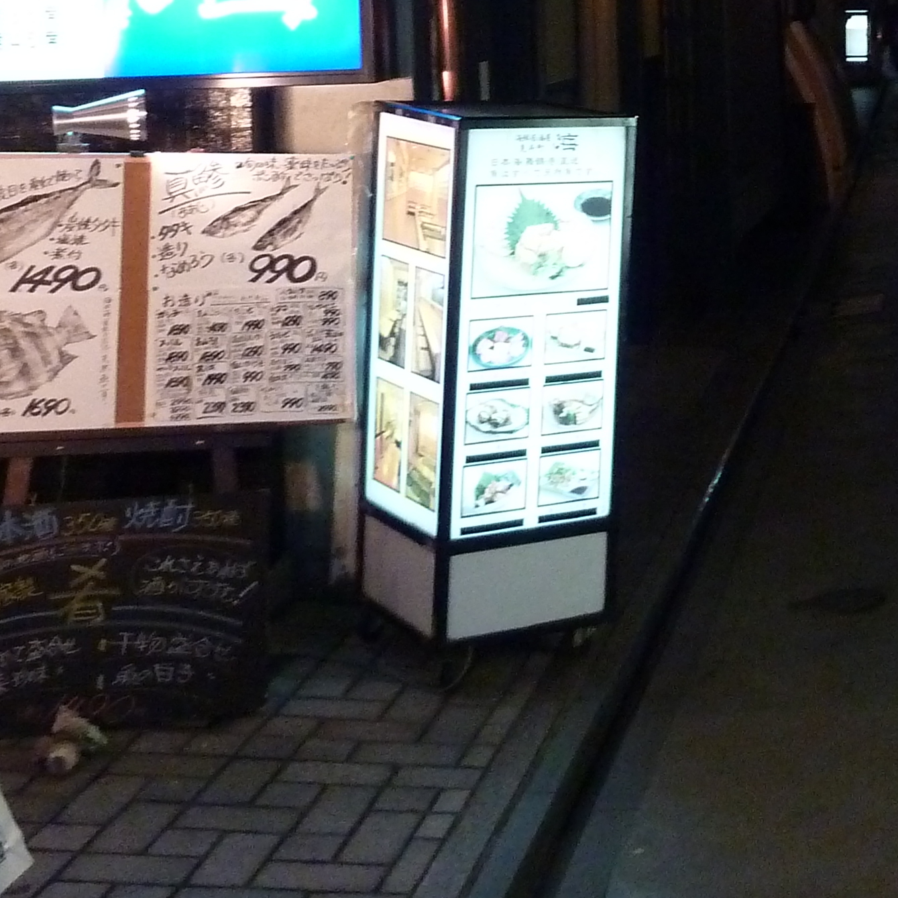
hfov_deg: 24.2
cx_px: 1014
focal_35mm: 66
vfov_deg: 24.9
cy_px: -3
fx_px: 1937
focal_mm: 4.1
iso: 400
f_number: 3.3
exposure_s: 1/30
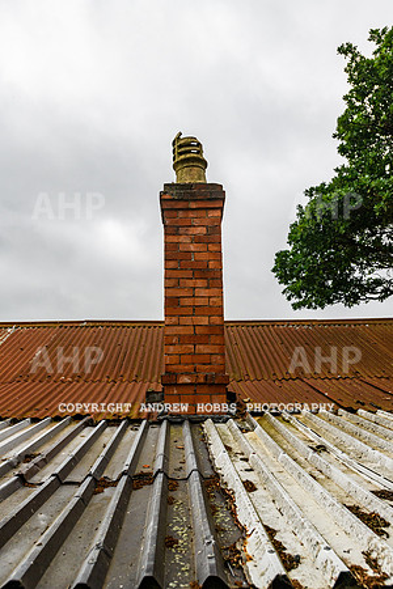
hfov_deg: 43.6
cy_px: 294
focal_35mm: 30
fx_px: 491
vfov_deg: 61.9
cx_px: 196
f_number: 5.6
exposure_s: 1/1250
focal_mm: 30
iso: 500
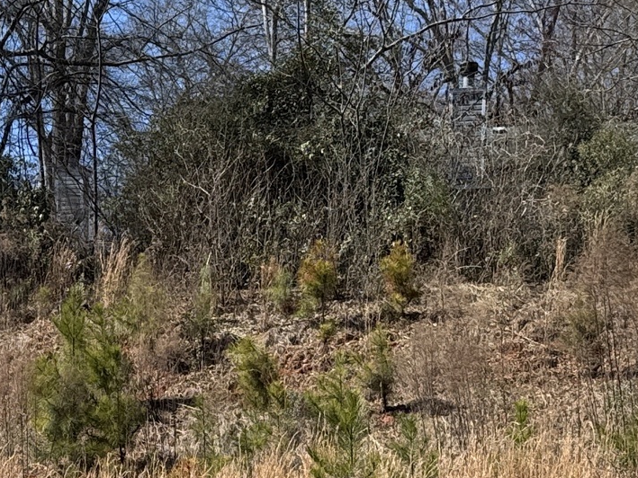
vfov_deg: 13.9
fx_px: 1917
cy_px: 519
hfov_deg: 18.7
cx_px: 99
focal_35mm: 104
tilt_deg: -1.0
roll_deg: -0.4
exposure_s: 1/3247
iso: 80
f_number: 1.78
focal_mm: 6.76
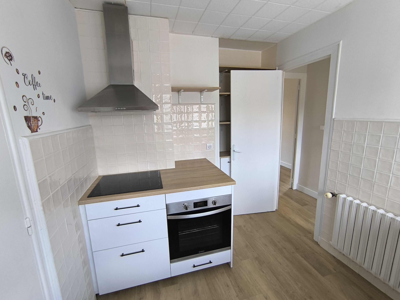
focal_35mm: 16
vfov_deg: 78.1
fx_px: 185
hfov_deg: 94.5
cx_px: 200
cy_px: 150
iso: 160
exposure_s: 1/50
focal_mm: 1.65
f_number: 2.2
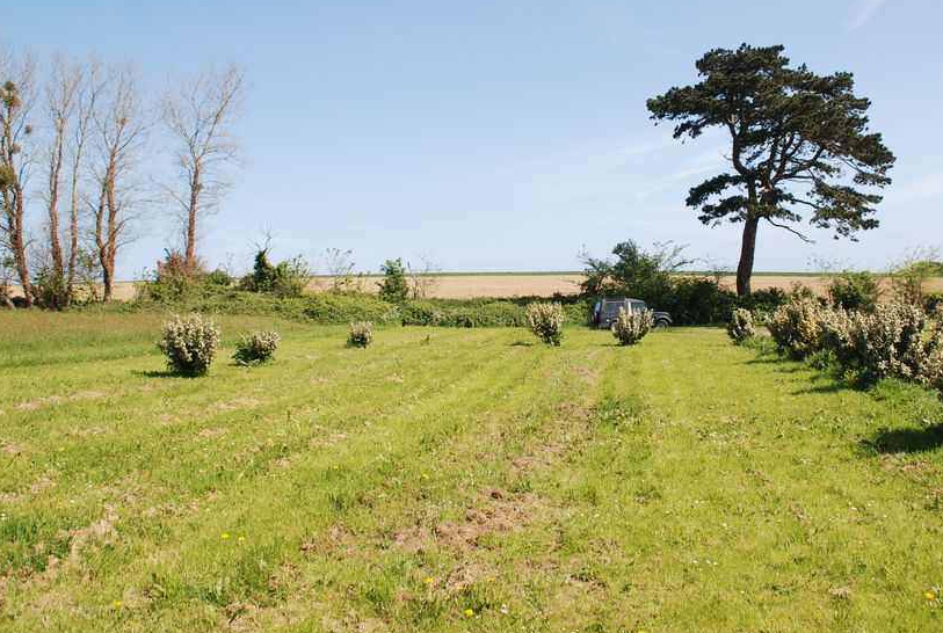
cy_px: 238
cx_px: 570
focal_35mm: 34
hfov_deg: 55.2
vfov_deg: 38.8
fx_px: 893
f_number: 7.1
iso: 100
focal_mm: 18
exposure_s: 1/200
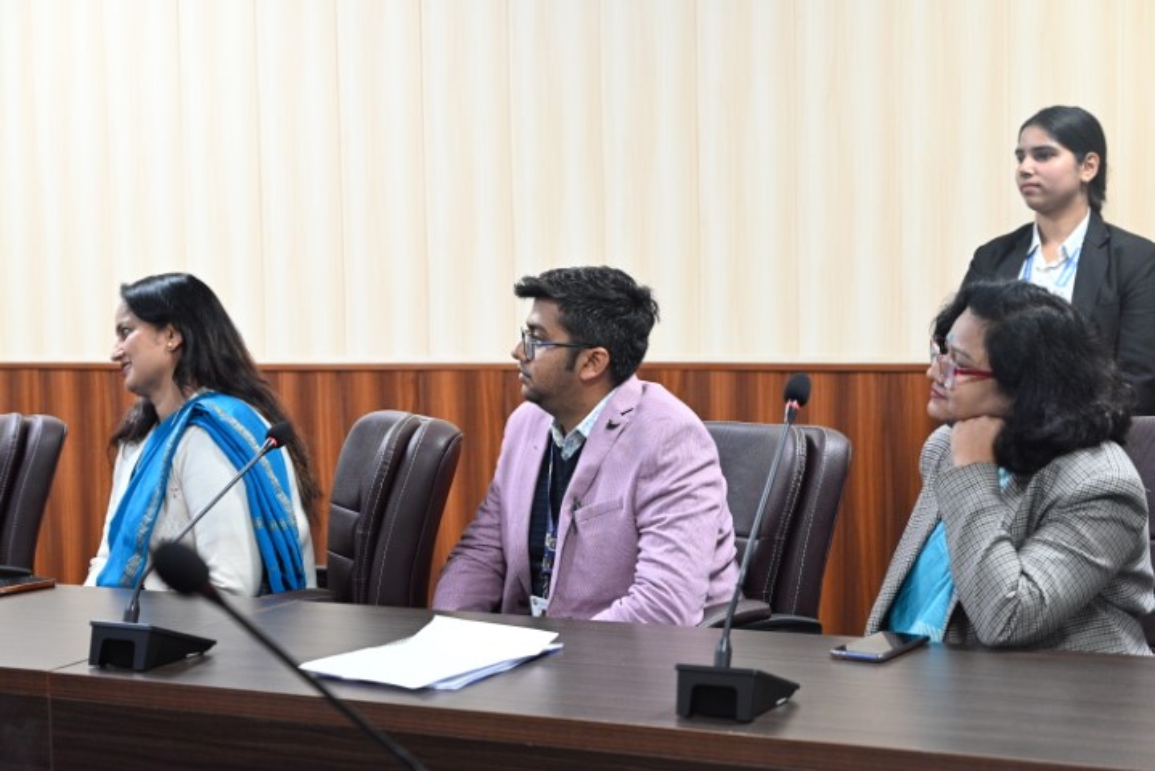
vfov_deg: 23.8
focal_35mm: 57
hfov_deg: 35.0
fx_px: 1829
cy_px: 386
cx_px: 578
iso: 3200
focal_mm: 57
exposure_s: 1/100
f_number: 4
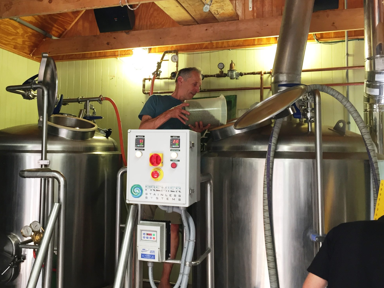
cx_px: 144
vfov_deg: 38.6
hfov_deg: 49.6
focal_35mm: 37
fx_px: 411
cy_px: 121
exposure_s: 1/30
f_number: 2.2
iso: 64
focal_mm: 4.15
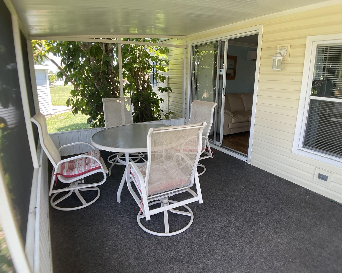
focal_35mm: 31
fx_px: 314
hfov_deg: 57.2
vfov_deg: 47.1
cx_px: 177
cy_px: 135
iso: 25
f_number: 1.8
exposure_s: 1/120
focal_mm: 3
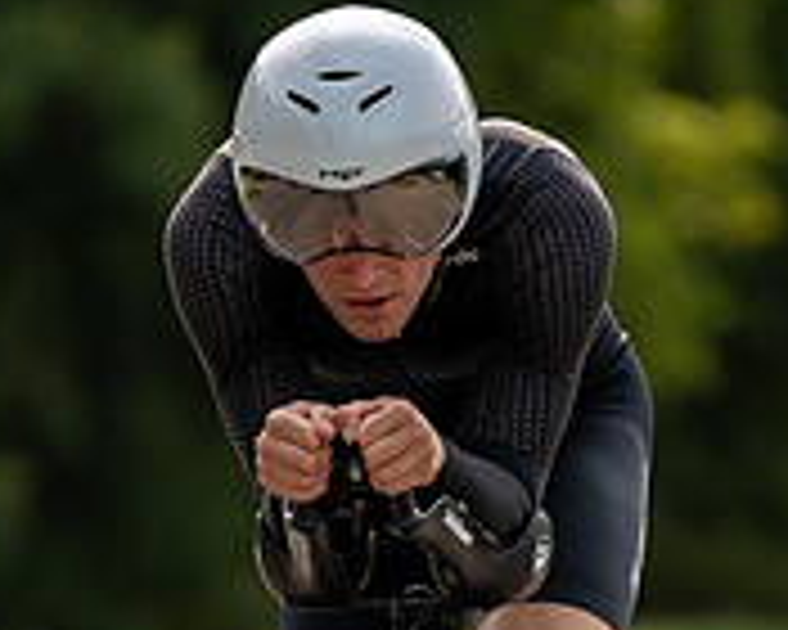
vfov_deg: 1.5
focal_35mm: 1002
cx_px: 234
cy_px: 686
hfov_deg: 1.9
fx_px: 23368
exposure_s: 1/1000
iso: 100
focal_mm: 200
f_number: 3.2
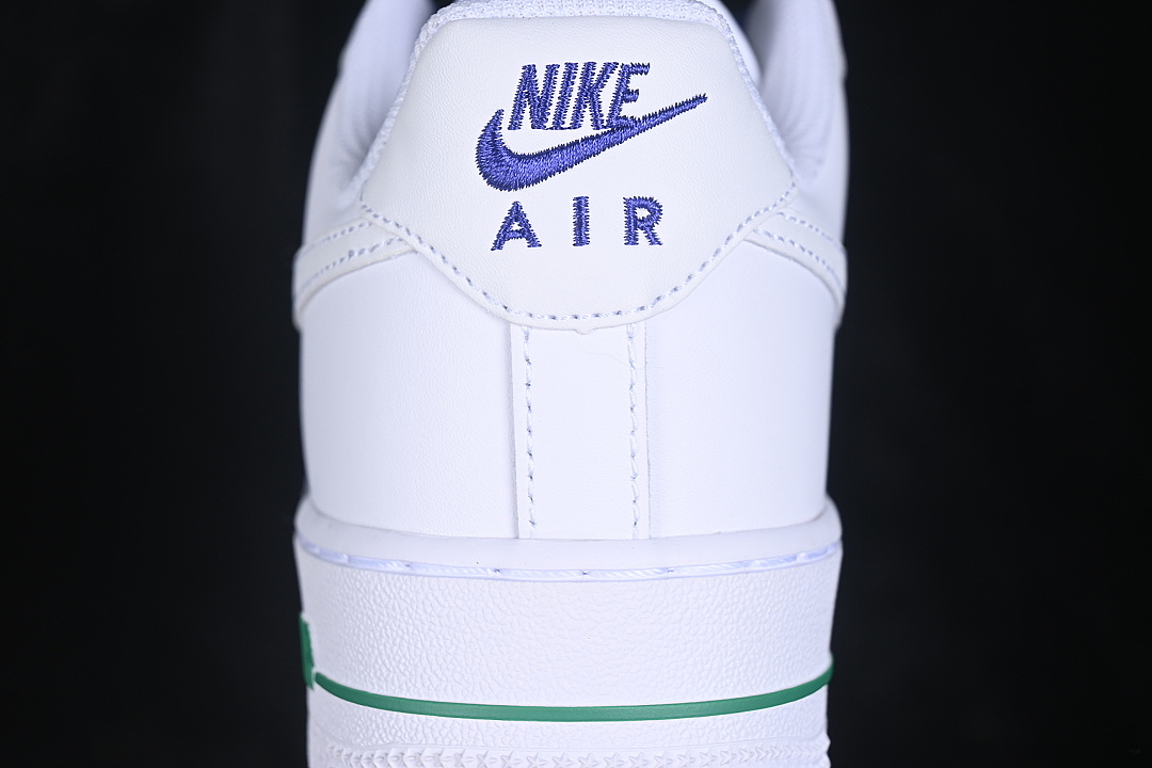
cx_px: 576
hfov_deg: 27.0
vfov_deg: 18.2
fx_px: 2400
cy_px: 384
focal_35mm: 75
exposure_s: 1/80
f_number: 7.1
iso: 160
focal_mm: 50
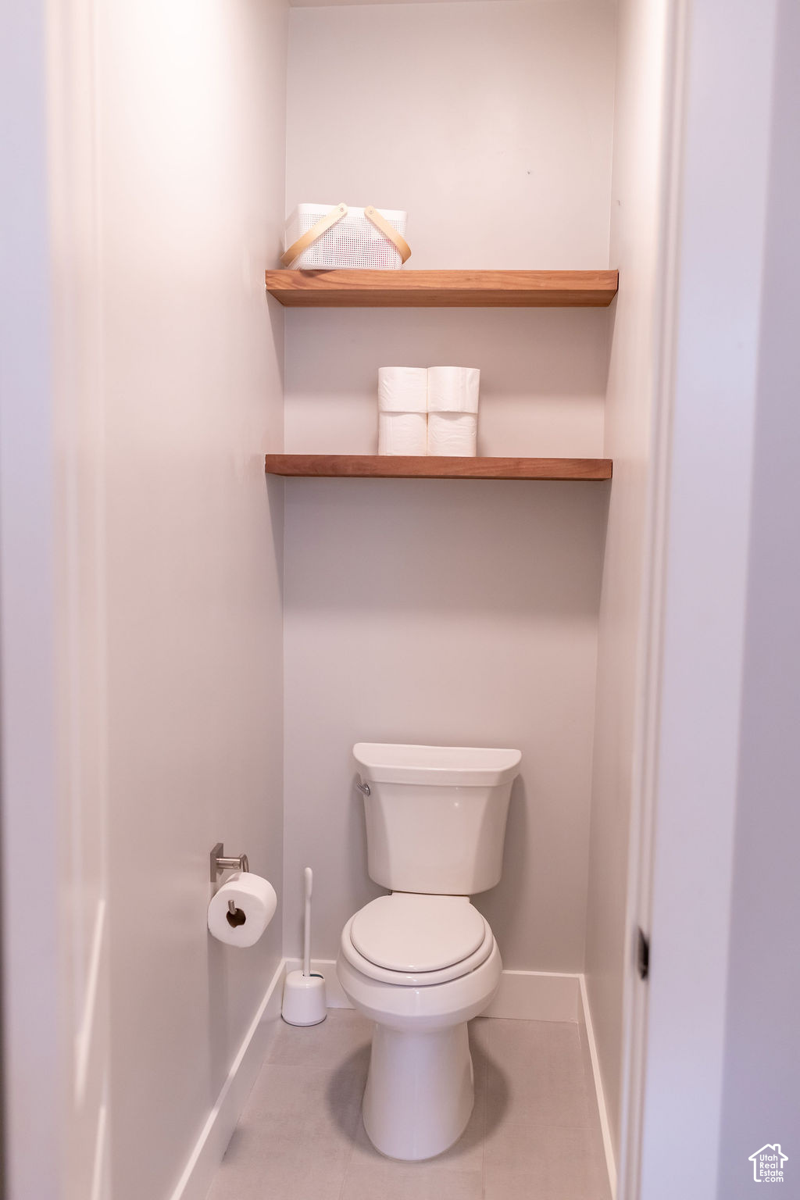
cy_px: 600
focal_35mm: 35
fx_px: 1167
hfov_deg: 37.9
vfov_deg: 54.4
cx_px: 400
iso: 800
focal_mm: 35
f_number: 3.2
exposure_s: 1/250
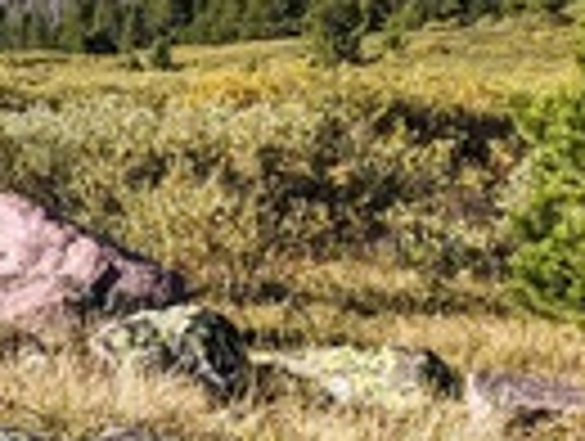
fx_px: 1964
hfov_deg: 13.8
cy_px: 63
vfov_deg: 12.7
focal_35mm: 116
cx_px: -657
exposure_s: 1/2128
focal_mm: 4.38
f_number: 1.73
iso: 63
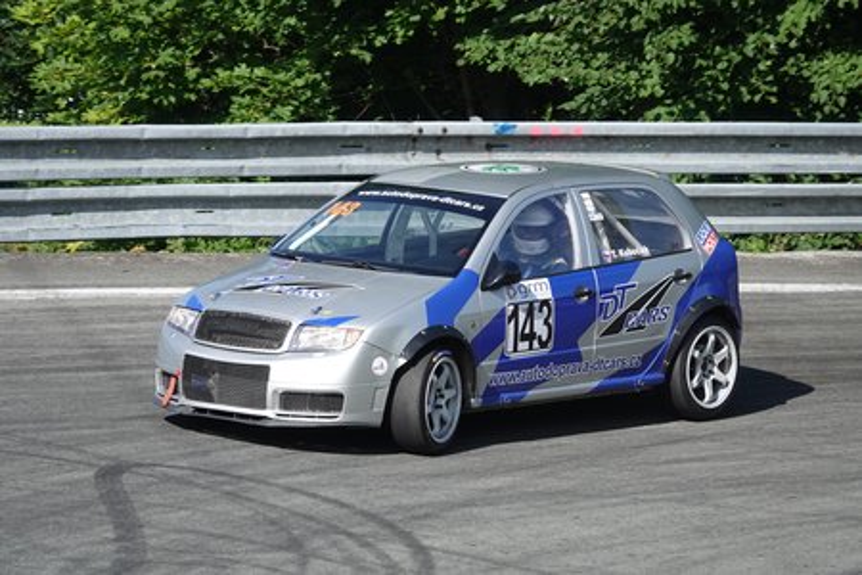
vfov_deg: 4.6
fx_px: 7183
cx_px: 431
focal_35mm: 300
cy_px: 288
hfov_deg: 6.9
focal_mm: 110.13
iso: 125
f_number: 4
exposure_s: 1/800
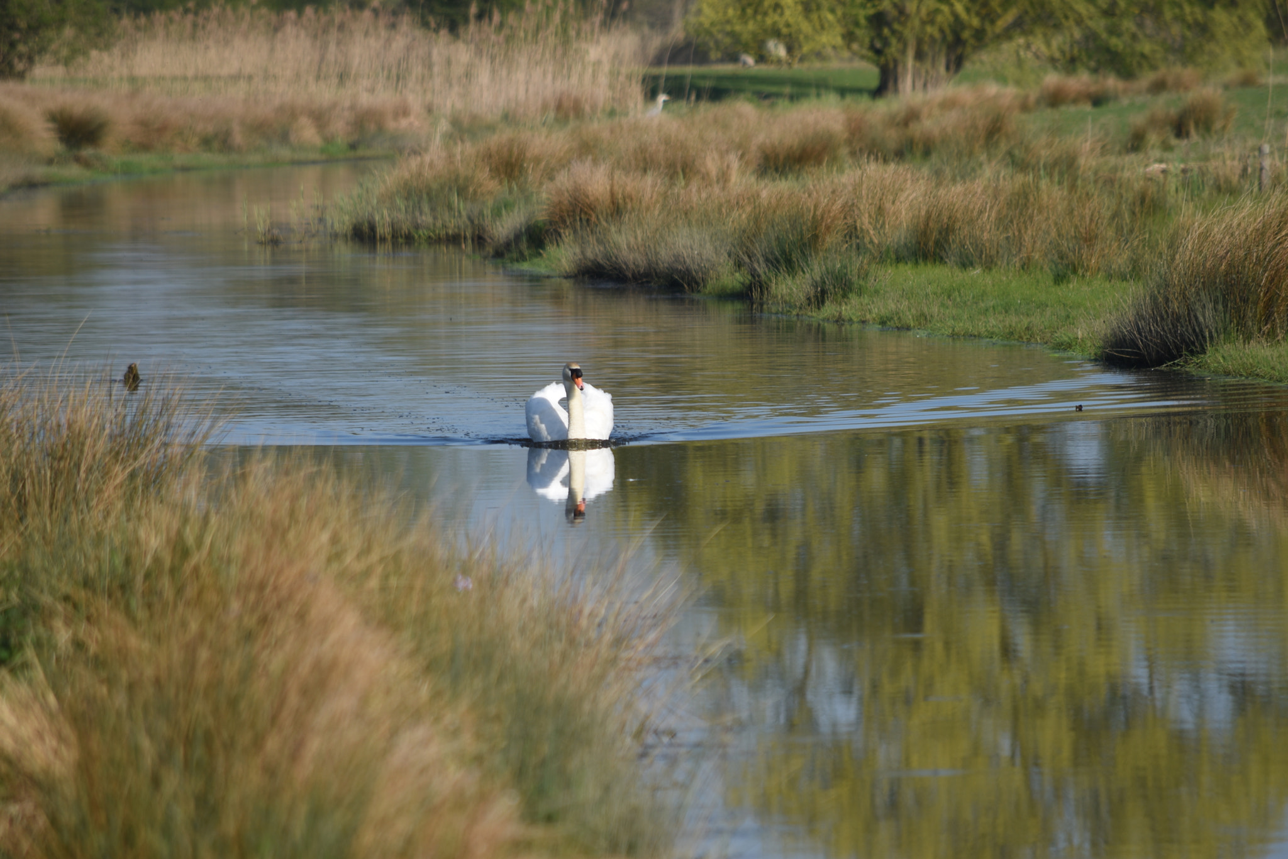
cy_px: 430
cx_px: 644
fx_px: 16098
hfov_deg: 4.6
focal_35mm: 450
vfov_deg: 3.1
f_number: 7.1
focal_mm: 300
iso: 100
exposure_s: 1/500
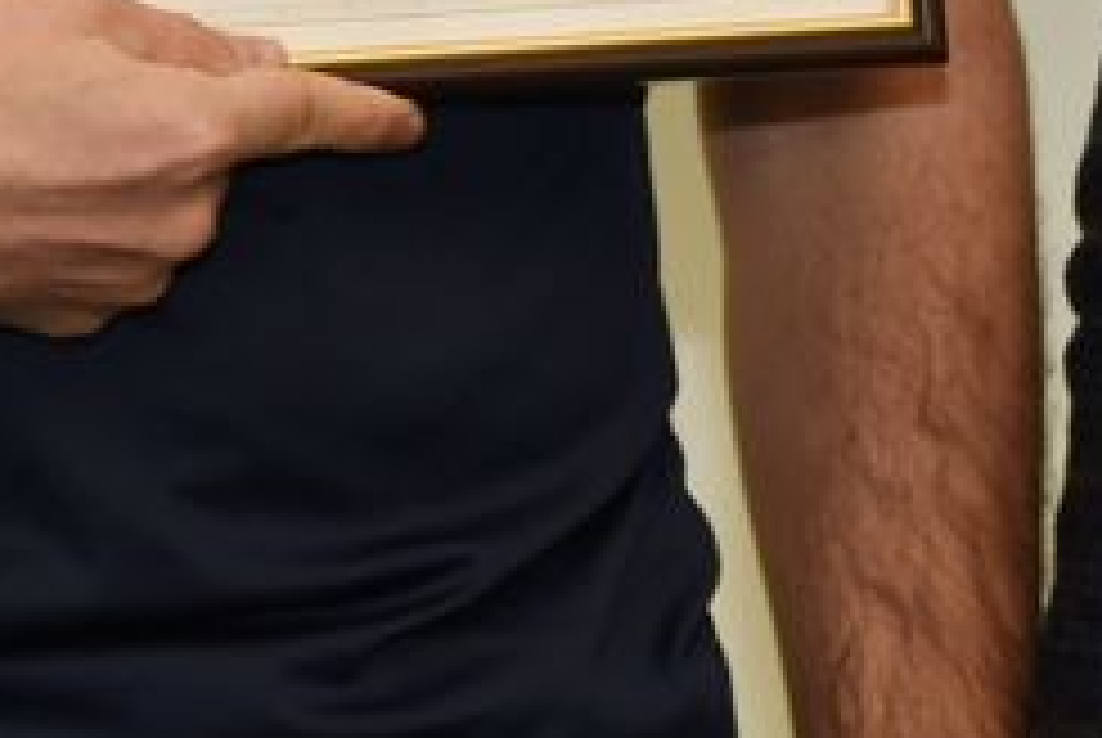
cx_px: 967
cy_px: -587
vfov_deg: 3.1
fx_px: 13638
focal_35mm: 445
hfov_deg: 4.6
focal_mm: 78
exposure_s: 1/200
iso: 1000
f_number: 4
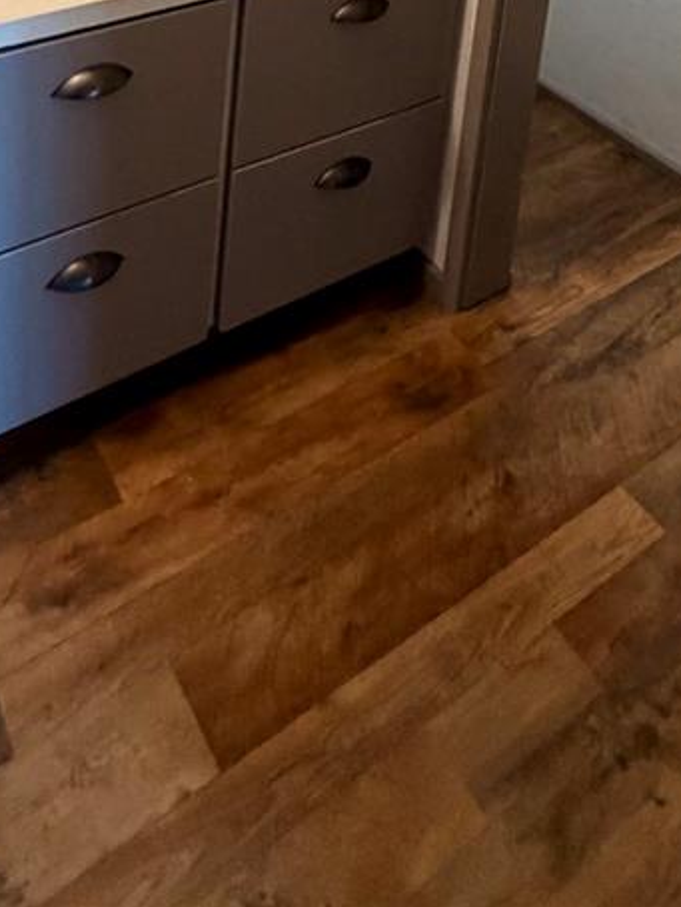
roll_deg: -3.5
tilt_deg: -11.4
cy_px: -290
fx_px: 970
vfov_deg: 34.3
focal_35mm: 37
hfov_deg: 38.1
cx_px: 202
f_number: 2.2
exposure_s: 1/120
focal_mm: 2.22
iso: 320
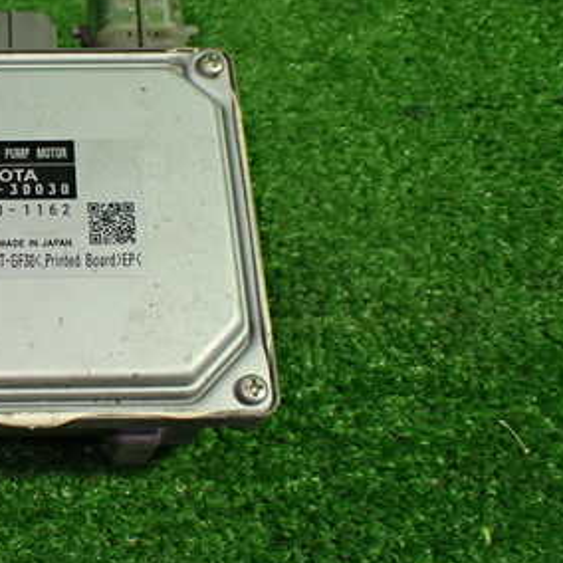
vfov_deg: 30.5
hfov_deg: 28.6
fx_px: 1030
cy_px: 224
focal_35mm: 56
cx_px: -6
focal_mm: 5.4
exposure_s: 1/125
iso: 400
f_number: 2.3
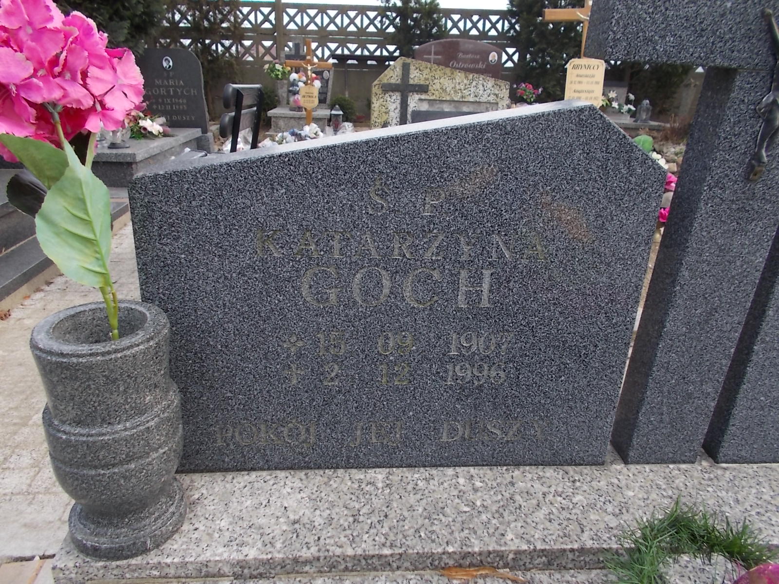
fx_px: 585
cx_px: 390
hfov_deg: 67.3
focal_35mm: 26
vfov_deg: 53.1
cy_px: 292
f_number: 3.2
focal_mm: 4.6
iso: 80
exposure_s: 1/250
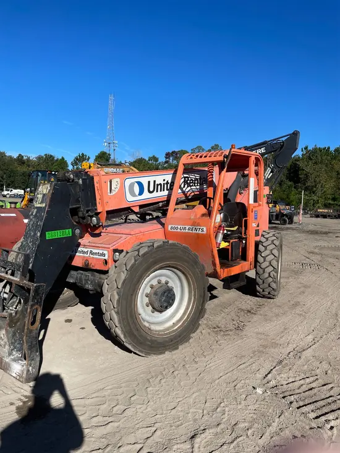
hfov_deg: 53.1
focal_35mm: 26
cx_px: 170
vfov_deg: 67.3
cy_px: 226
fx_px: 340
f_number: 1.6
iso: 50
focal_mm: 4.2
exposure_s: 1/5814
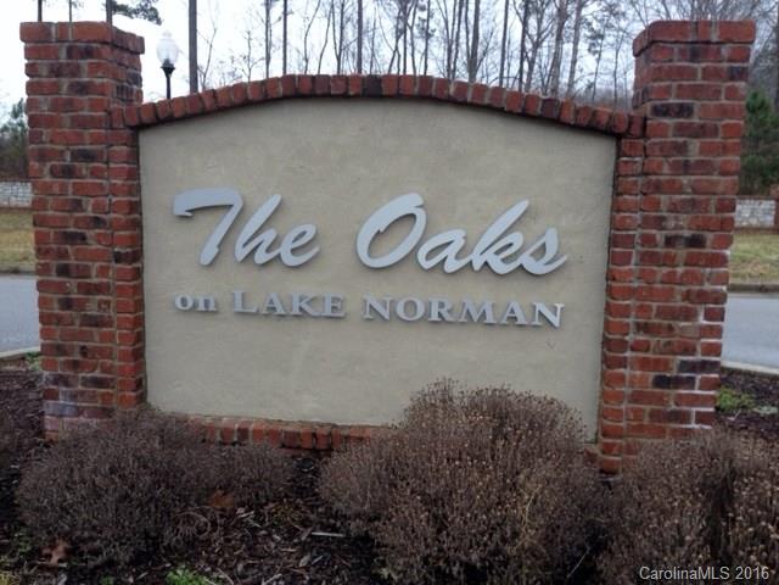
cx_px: 390
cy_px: 292
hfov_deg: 55.4
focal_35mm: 33
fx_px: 743
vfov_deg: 42.9
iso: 50
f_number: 2.4
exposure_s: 1/306
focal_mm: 4.12
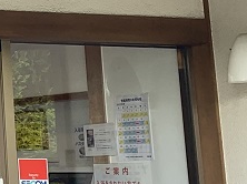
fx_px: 1012
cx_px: -336
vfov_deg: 10.3
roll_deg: +0.2
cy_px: -18
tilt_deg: +12.5
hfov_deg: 11.6
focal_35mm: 142
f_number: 1.8
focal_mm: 4.25
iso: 25
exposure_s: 1/154
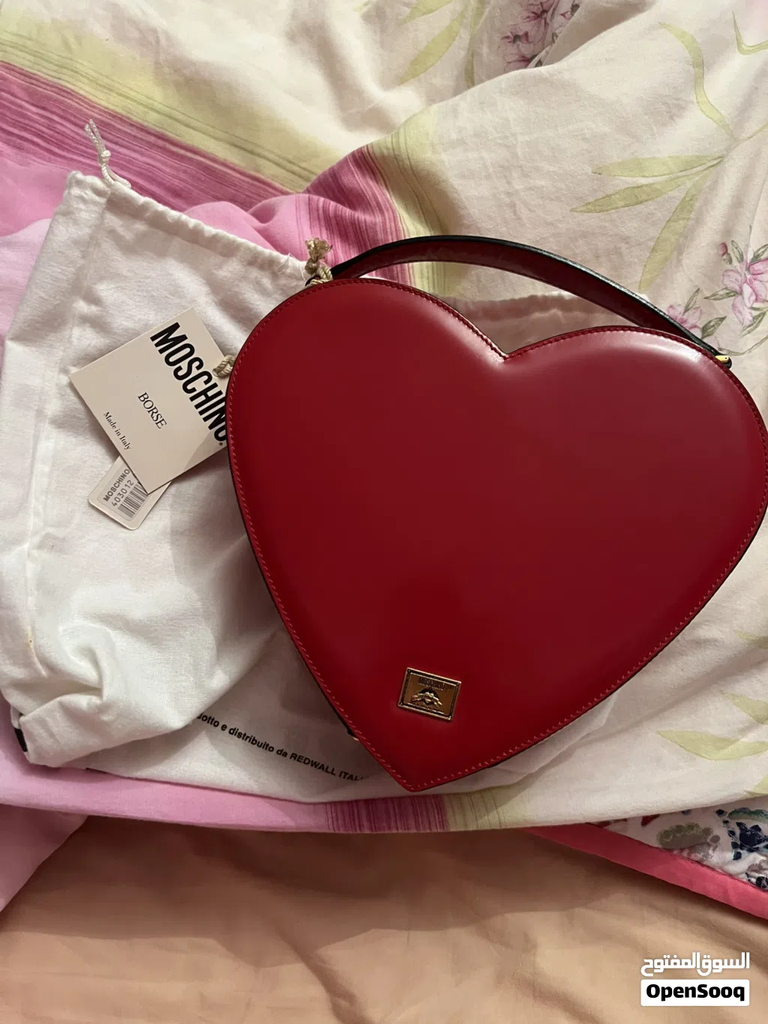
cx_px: 384
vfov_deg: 67.3
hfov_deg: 53.1
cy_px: 512
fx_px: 769
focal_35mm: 26
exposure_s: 1/40
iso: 500
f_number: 1.5
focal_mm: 5.7
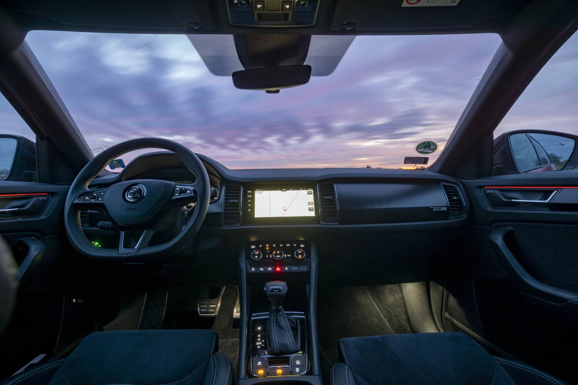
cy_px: 192
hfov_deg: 100.4
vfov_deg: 77.3
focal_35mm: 15
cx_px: 289
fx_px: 241
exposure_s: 30
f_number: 7.1
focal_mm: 10
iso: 100
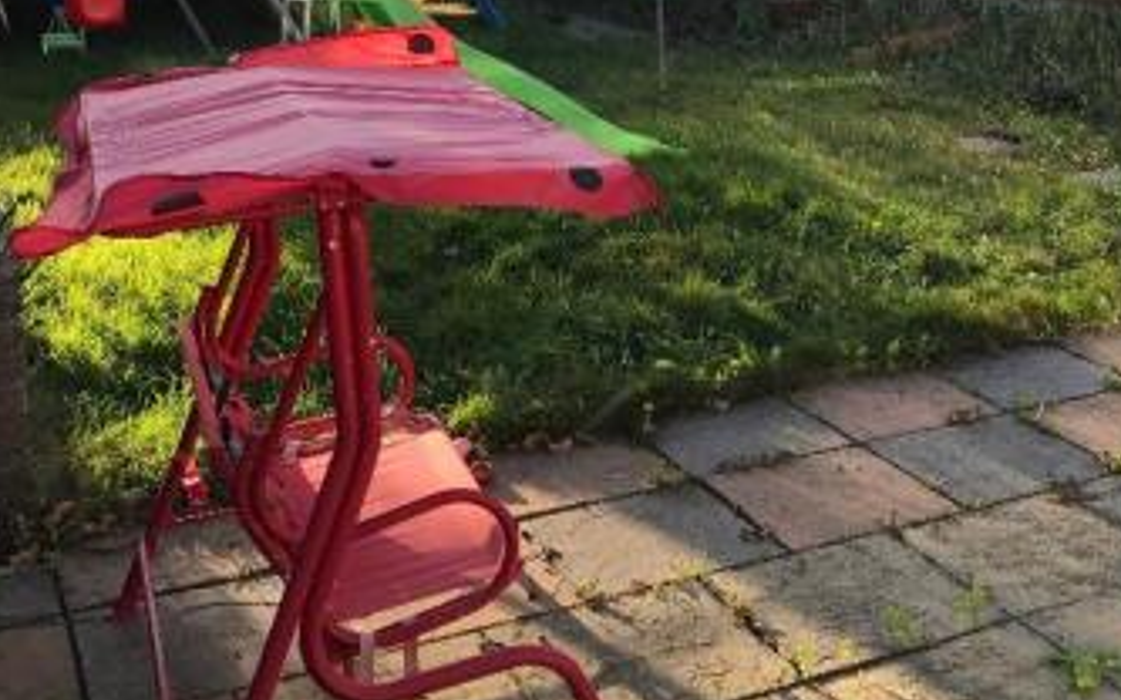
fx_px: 1588
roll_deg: +1.1
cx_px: 749
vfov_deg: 24.3
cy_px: 103
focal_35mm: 52
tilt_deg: -9.5
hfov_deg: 38.4
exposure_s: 1/622
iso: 20
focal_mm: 3.99
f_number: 1.8
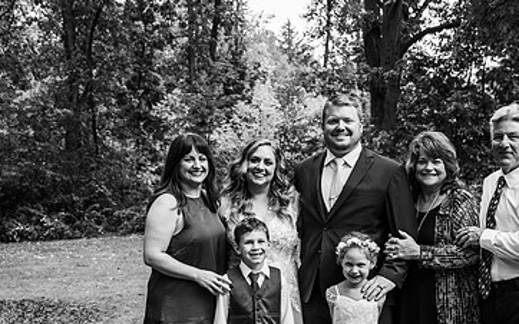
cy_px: 237
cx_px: 323
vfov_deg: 22.2
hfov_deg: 34.9
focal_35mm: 58
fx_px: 820
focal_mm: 33
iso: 200
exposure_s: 1/400
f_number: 4.5
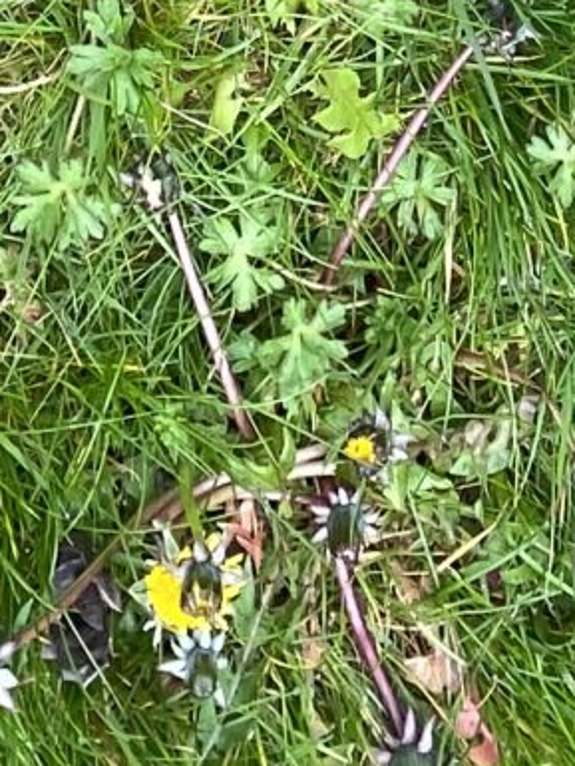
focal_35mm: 173
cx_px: 454
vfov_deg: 8.9
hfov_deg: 8.6
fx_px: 3829
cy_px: -1675
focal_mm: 4.25
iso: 32
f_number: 1.8
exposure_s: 1/242
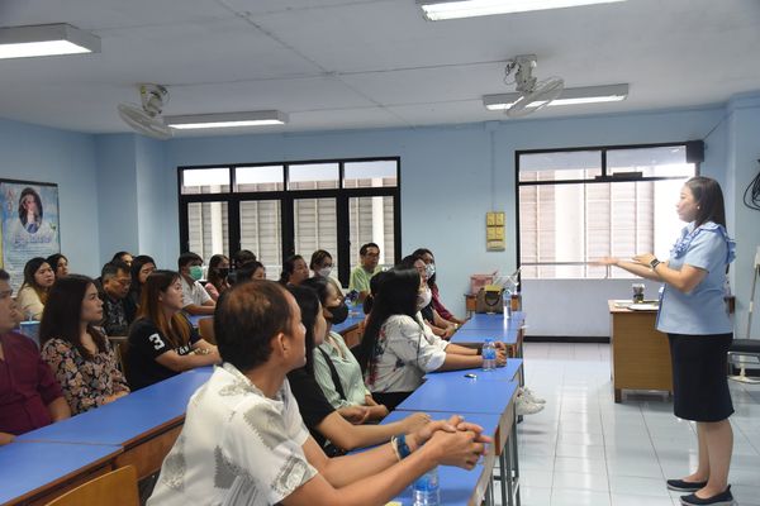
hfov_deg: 54.4
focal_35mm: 35
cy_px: 253
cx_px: 380
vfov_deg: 37.9
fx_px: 739
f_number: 4
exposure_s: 1/40
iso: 2200
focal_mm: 35
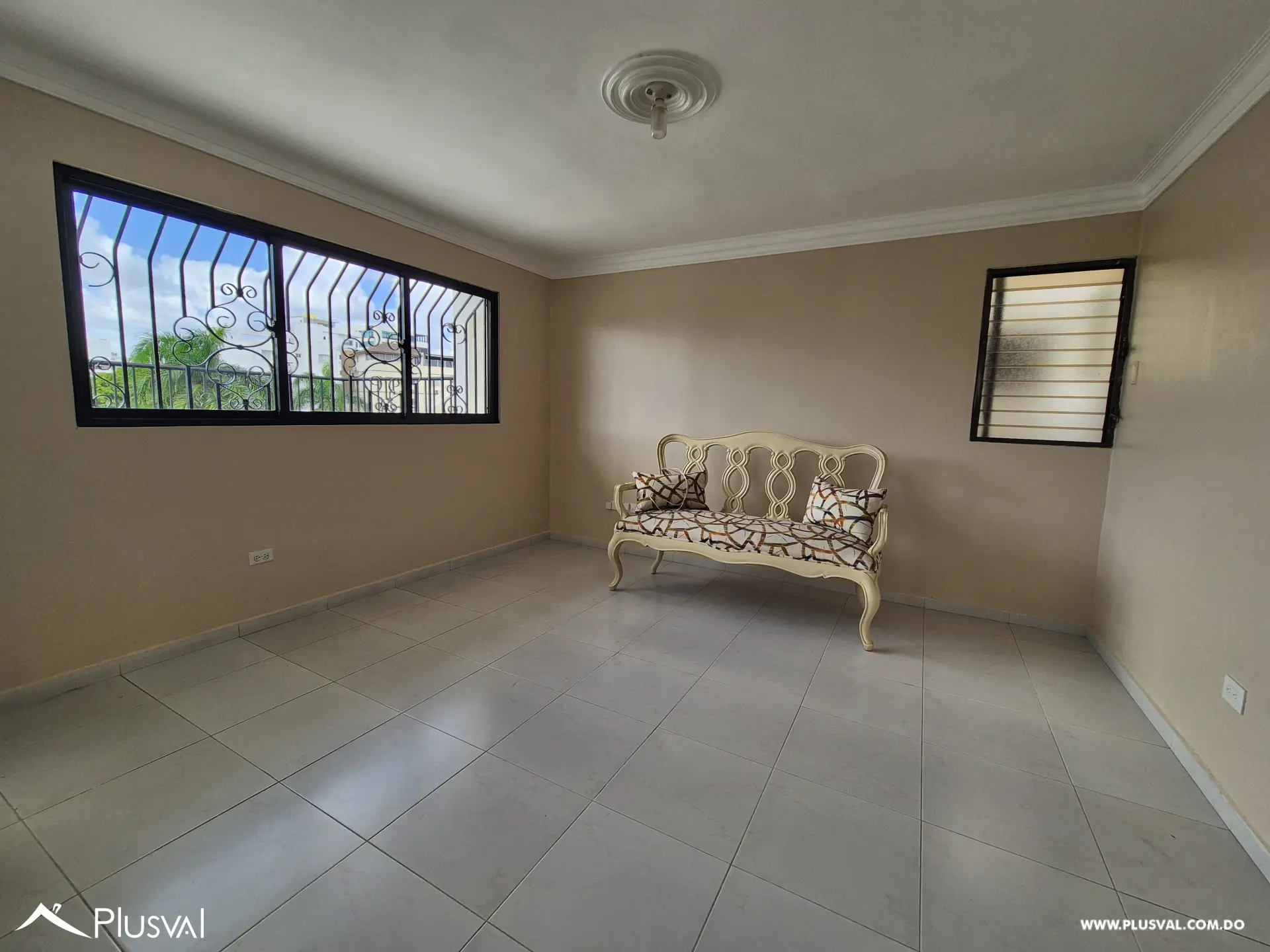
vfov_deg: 89.9
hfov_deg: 106.2
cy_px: 476
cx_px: 635
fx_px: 477
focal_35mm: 13
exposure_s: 1/120
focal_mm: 2.2
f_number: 2.2
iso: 64
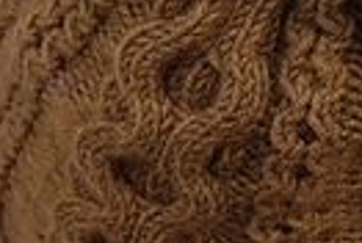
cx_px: 33
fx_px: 2016
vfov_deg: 6.9
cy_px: 7
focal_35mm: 200
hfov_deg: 10.2
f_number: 5
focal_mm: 27
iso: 400
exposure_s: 1/160
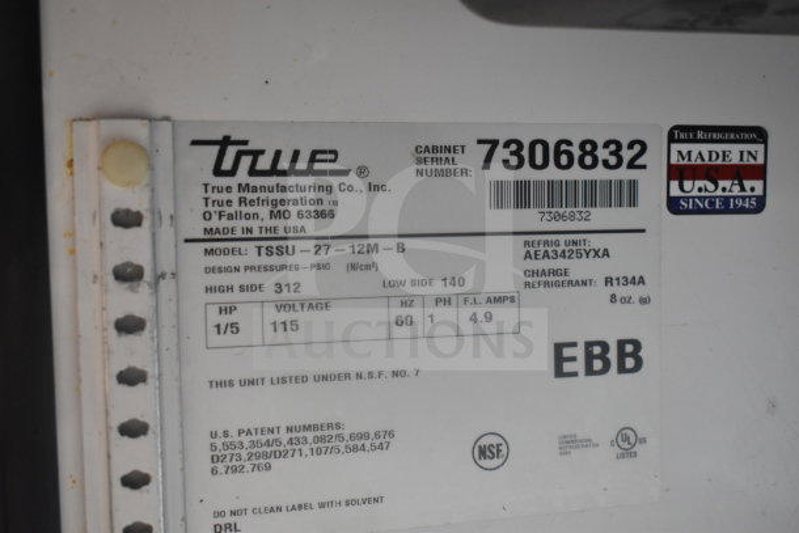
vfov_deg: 30.9
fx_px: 966
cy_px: 266
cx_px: 400
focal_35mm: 44
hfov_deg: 45.0
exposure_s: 1/50
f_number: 4.2
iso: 1600
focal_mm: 29
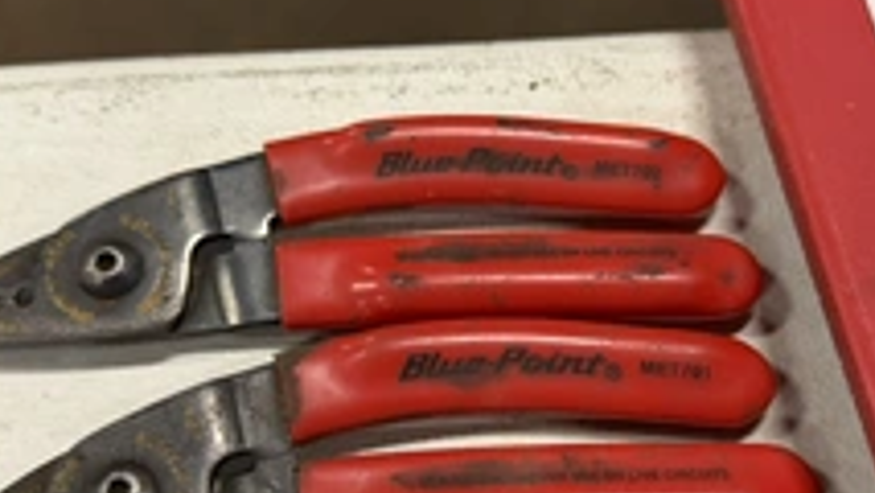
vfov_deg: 24.4
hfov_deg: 41.9
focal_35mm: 49
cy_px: 320
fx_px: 1137
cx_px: 530
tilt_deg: -64.8
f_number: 1.78
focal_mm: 6.76
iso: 125
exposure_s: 1/60
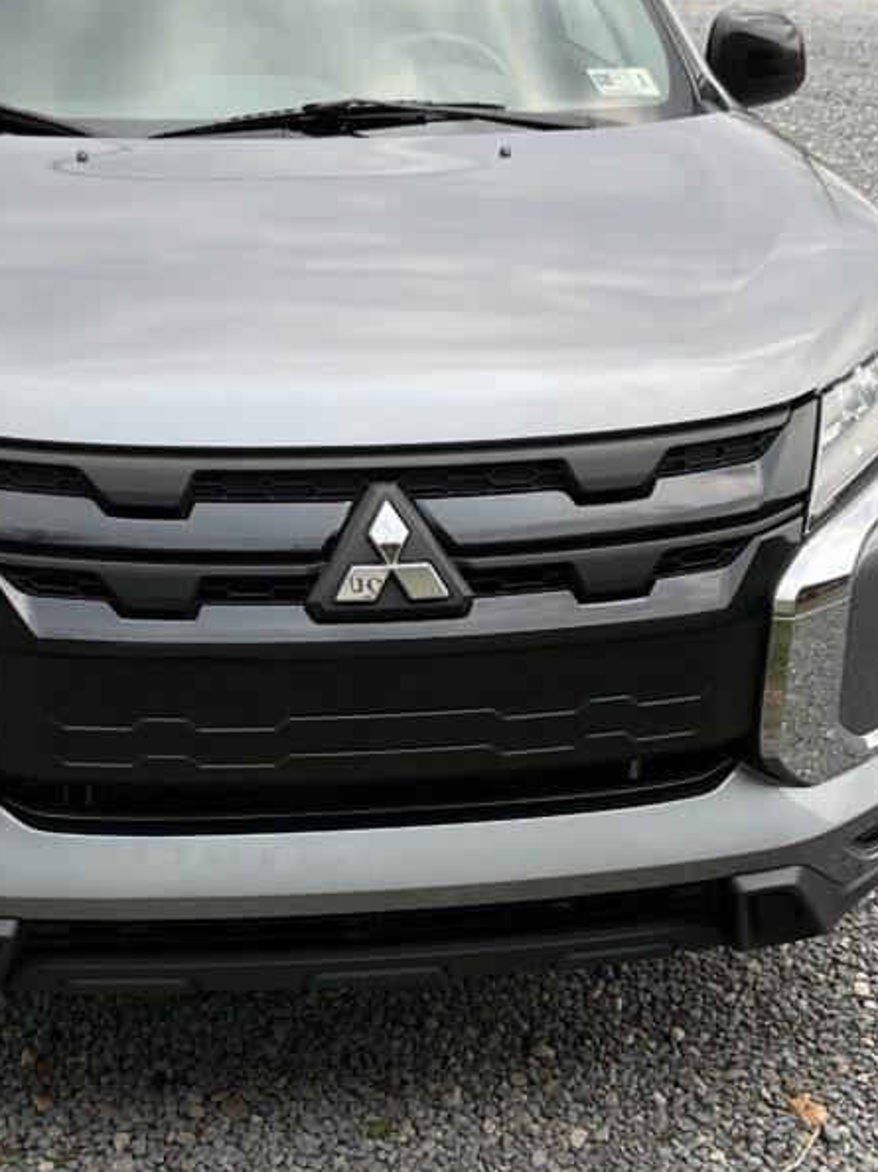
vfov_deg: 38.1
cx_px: 306
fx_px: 1692
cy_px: 659
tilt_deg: -28.9
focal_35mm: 50
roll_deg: +0.8
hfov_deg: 28.9
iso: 16
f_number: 1.8
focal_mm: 3
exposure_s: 1/719
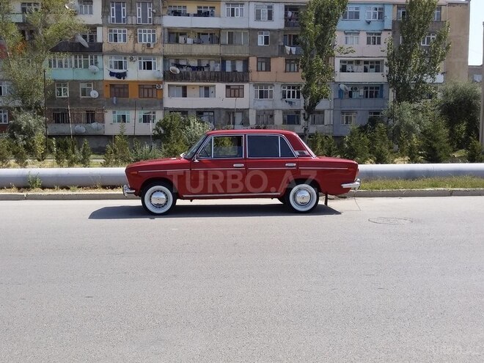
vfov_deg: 45.4
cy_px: 182
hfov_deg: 58.4
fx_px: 433
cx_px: 242
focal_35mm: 31
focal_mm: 3.3
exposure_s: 1/1285
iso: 40
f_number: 2.2
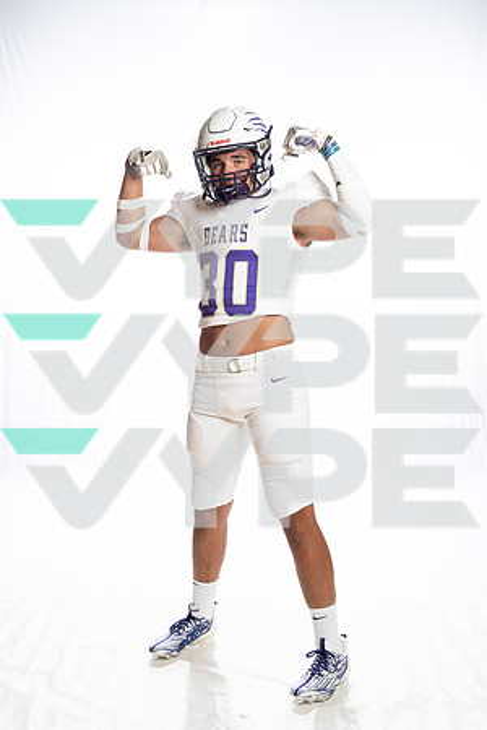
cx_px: 244
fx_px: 1015
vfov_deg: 39.6
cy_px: 365
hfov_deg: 27.0
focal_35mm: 50
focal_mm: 50
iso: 800
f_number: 8
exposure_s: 1/250
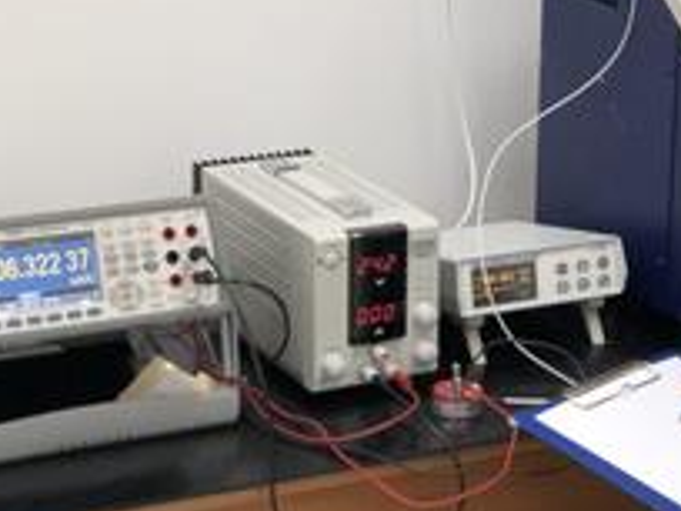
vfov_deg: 13.2
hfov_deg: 17.4
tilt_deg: -14.8
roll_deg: -2.9
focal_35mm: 112
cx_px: 541
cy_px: 140
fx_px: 2203
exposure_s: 1/50
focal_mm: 6.6
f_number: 2.8
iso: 160
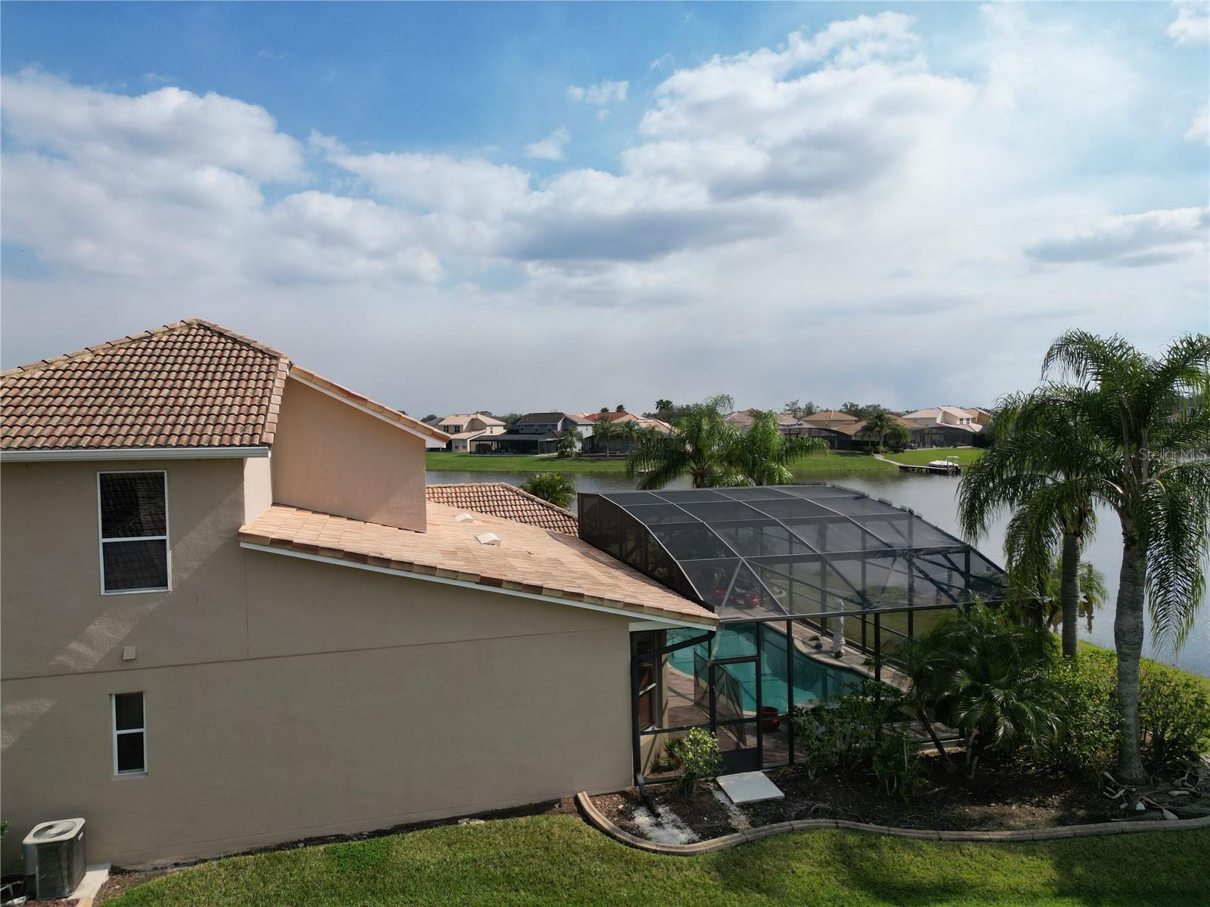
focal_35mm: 24
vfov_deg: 56.8
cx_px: 605
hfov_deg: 71.6
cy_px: 454
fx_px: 839
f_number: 1.7
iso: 140
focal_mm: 6.72
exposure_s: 1/5000
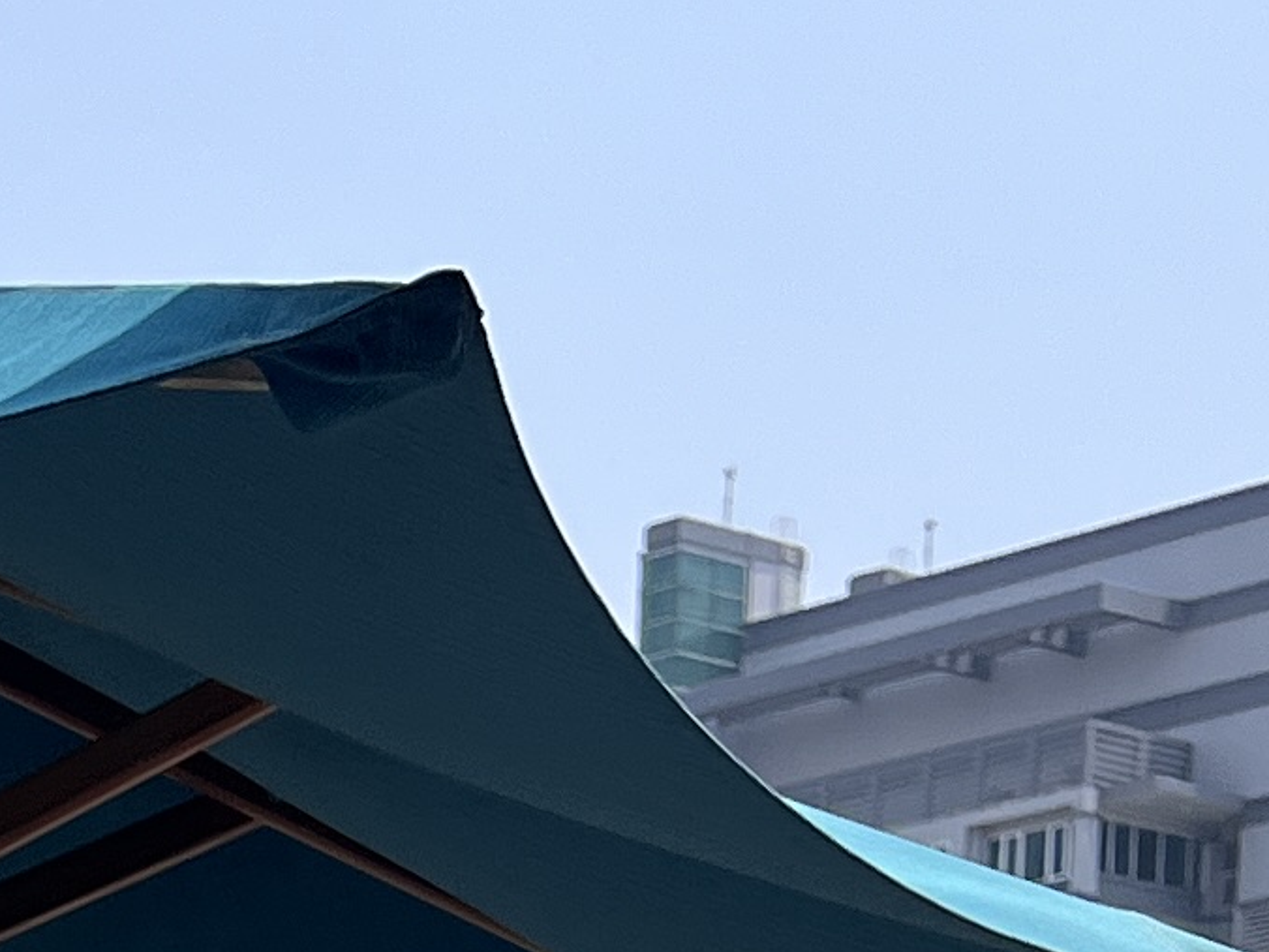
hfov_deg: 11.4
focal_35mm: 155
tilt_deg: -2.7
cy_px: 2473
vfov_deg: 8.5
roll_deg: -1.1
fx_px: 5682
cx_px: -1338
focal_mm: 5.7
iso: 50
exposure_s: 1/3356
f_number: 1.5
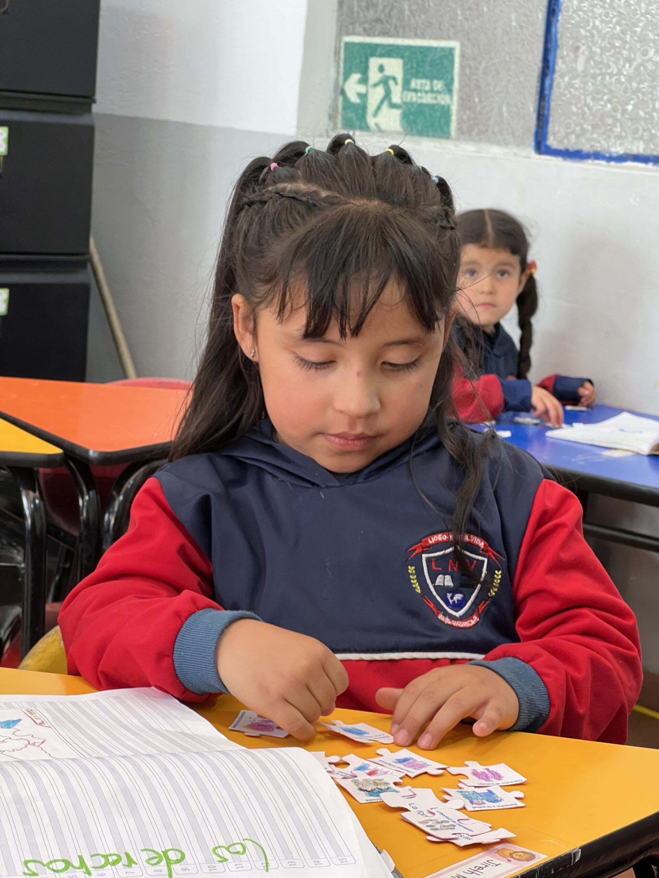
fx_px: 1955
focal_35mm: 77
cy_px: 439
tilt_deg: -8.9
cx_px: 330
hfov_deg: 19.1
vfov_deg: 25.3
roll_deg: -4.1
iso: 320
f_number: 2.8
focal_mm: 9
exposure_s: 1/60
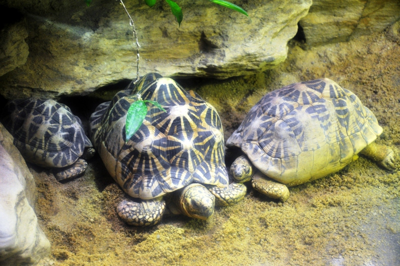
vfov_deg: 13.0
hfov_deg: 19.5
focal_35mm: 105
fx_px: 1165
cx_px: 200
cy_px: 133
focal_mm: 70
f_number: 5.3
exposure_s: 1/40
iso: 800
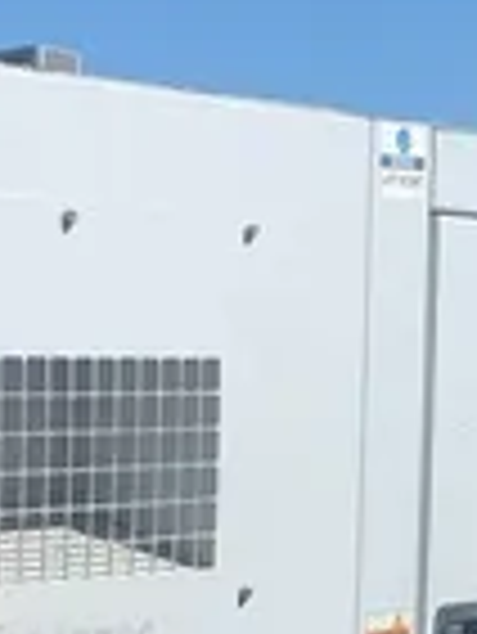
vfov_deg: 13.4
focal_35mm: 135
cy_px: 1059
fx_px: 2477
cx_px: -180
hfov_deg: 10.7
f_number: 1.8
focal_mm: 4.25
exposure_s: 1/4464
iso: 25
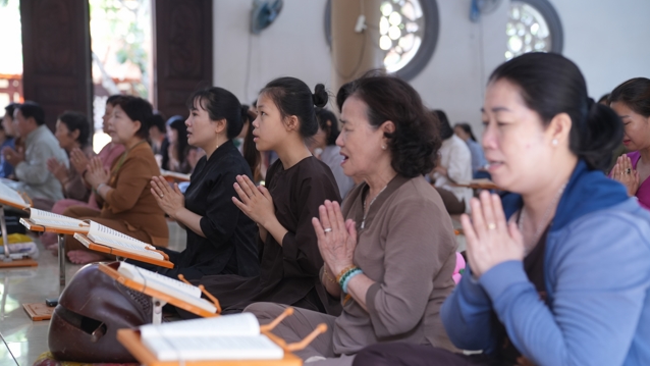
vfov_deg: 18.8
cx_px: 330
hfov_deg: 32.8
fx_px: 1103
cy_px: 220
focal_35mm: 64
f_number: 2.8
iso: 1000
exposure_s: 1/200
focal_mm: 60
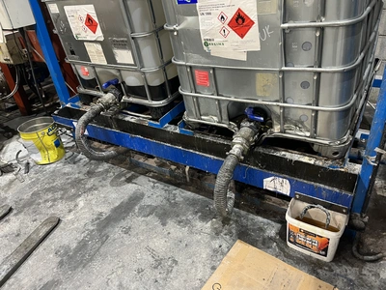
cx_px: 193
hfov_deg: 67.3
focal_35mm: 26
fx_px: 290
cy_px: 145
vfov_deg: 53.1
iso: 200
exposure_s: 1/50
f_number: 1.6
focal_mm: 5.1
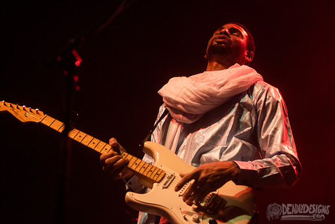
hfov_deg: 23.4
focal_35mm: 87
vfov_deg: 15.7
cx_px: 182
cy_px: 102
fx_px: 809
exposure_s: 1/200
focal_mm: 80
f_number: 3.2
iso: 2500
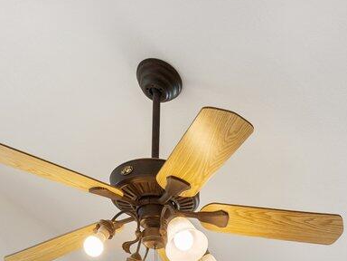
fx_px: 822
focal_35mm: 82
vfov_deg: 13.6
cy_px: 605
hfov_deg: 23.5
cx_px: 274
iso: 250
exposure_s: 1/13
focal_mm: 16
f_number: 8
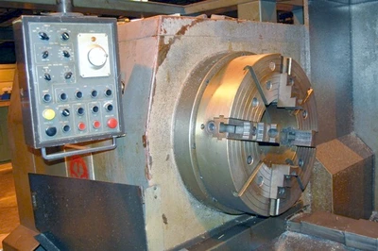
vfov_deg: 34.2
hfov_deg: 49.6
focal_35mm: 39
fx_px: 409
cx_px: 189
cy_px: 126
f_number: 4
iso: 400
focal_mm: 26
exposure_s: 1/60
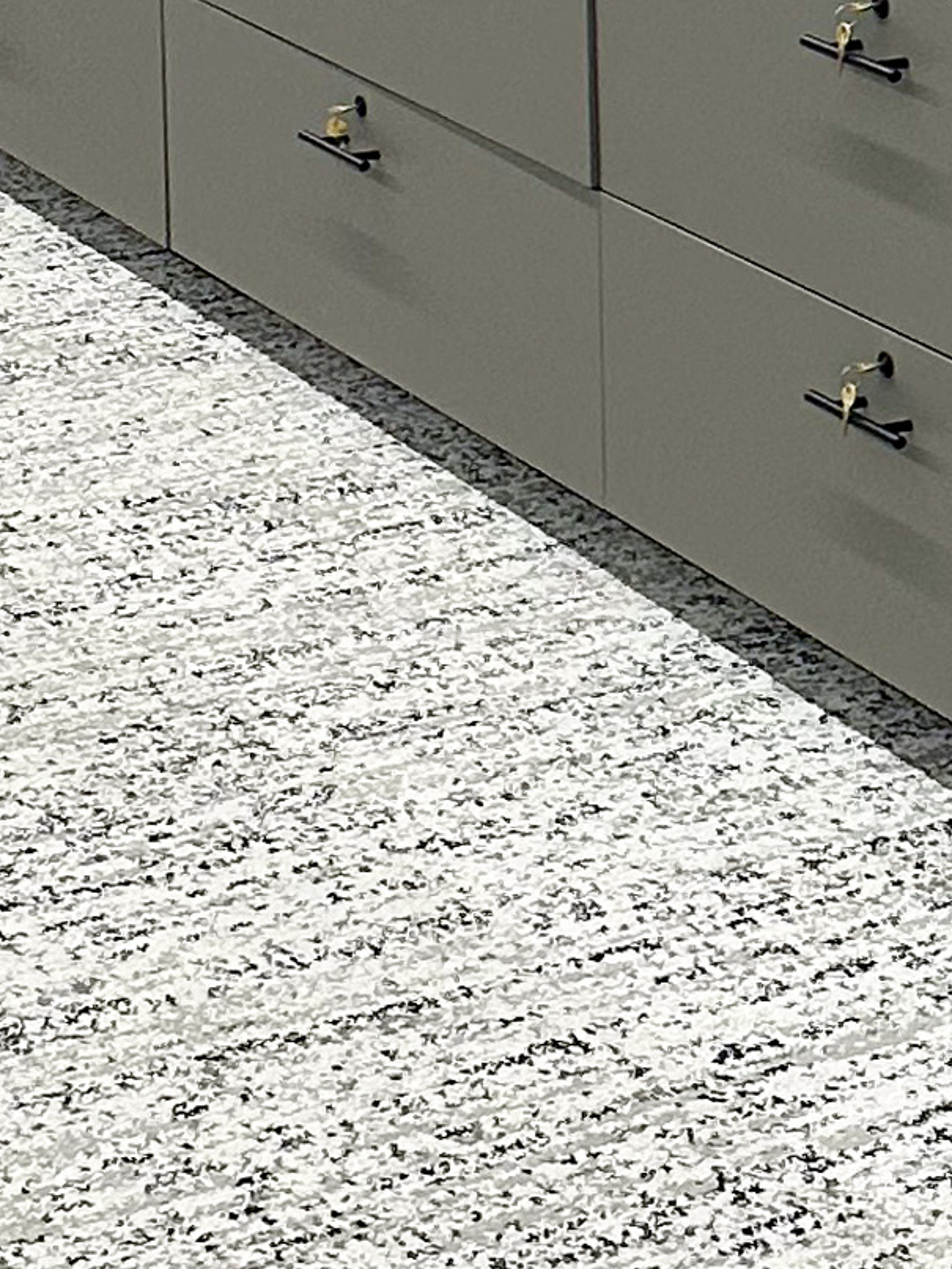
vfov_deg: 16.3
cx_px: 1446
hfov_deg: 11.8
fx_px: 4398
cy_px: 301
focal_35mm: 120
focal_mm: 6.86
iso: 200
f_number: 1.78
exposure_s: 1/120
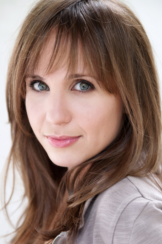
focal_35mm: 97
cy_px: 154
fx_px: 656
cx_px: 82
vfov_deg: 21.0
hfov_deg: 14.1
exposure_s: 1/125
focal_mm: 75
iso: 640
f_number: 4
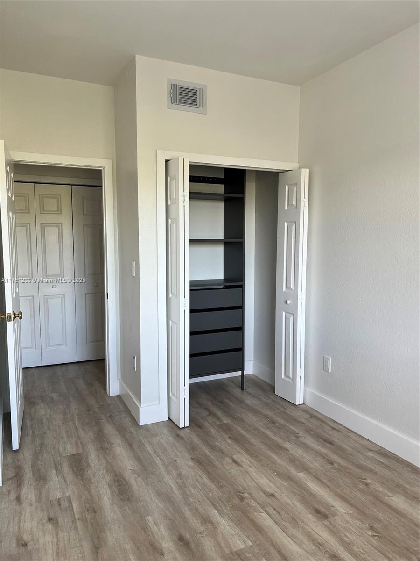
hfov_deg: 53.1
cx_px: 210
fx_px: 421
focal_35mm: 26
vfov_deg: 67.3
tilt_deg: -5.8
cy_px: 280
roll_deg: +0.2
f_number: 1.5
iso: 100
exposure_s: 1/121
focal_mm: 5.7
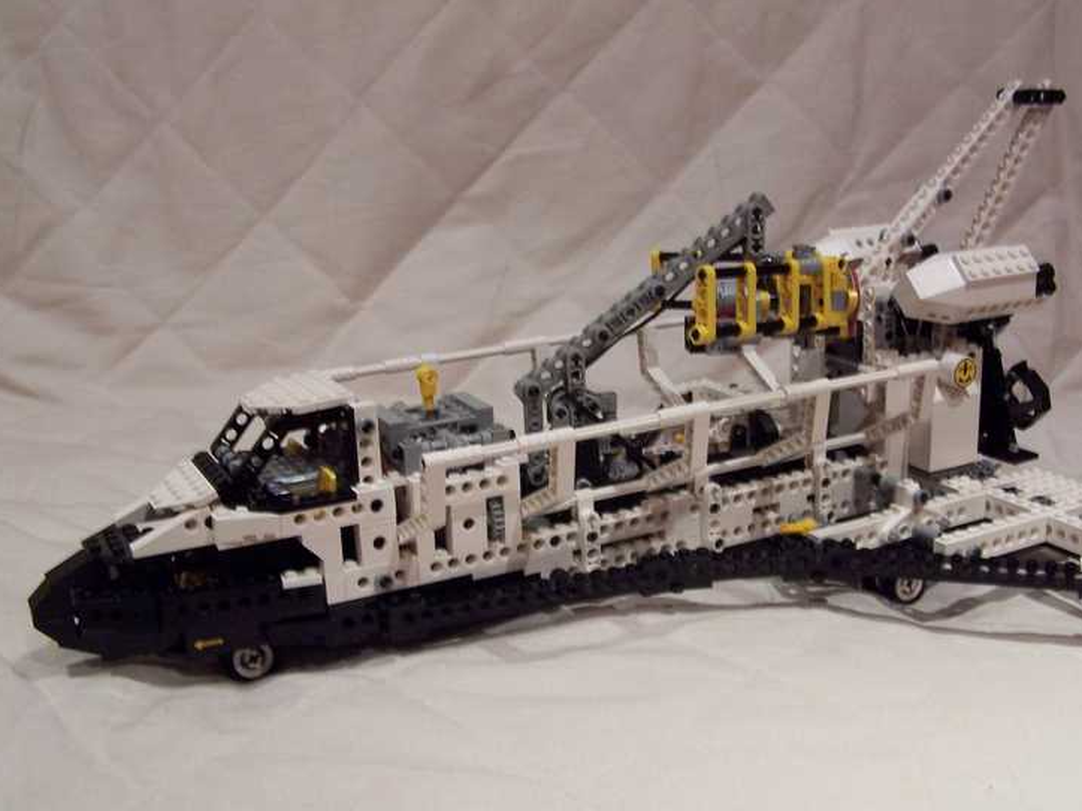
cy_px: 412
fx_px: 1313
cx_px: 589
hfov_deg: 44.7
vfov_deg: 34.3
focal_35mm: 42
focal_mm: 6.3
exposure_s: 1/8
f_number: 2.8
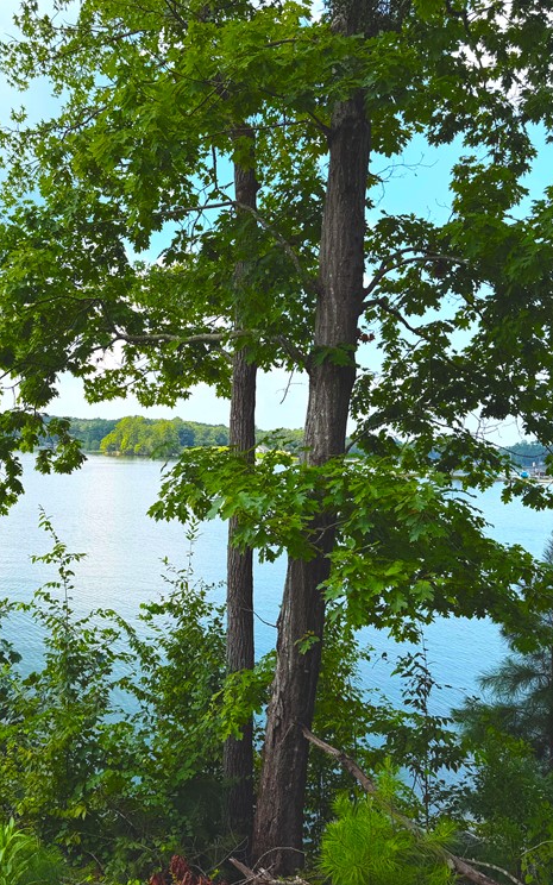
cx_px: 143
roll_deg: -1.6
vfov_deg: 55.3
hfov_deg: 35.5
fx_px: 844
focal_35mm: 35
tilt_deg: +0.2
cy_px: 437
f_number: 1.78
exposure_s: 1/2703
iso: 80
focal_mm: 6.76
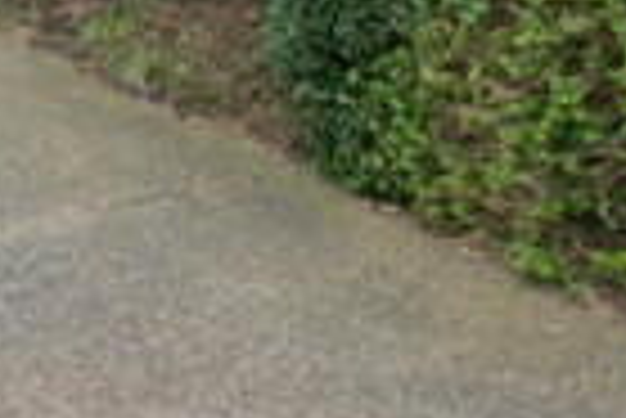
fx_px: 1346
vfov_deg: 15.9
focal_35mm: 77
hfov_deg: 25.4
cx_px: 65
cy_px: -245
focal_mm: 11
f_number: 5.6
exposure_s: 1/60
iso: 400
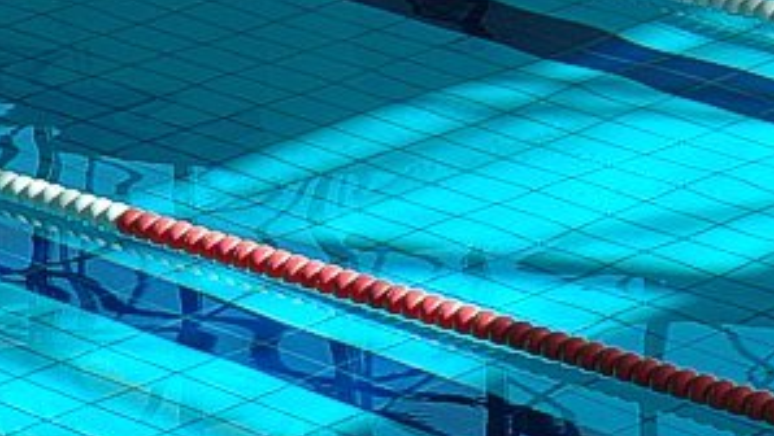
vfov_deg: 4.2
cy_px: 501
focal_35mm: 289
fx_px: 5934
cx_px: 930
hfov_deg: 7.4
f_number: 6.3
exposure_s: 1/160
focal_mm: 56
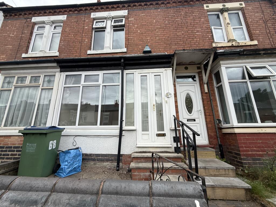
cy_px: 104
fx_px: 112
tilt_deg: +14.1
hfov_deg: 102.1
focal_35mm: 14
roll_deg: +0.4
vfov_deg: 85.7
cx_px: 138
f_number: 2.2
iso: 50
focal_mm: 2.22
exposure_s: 1/717
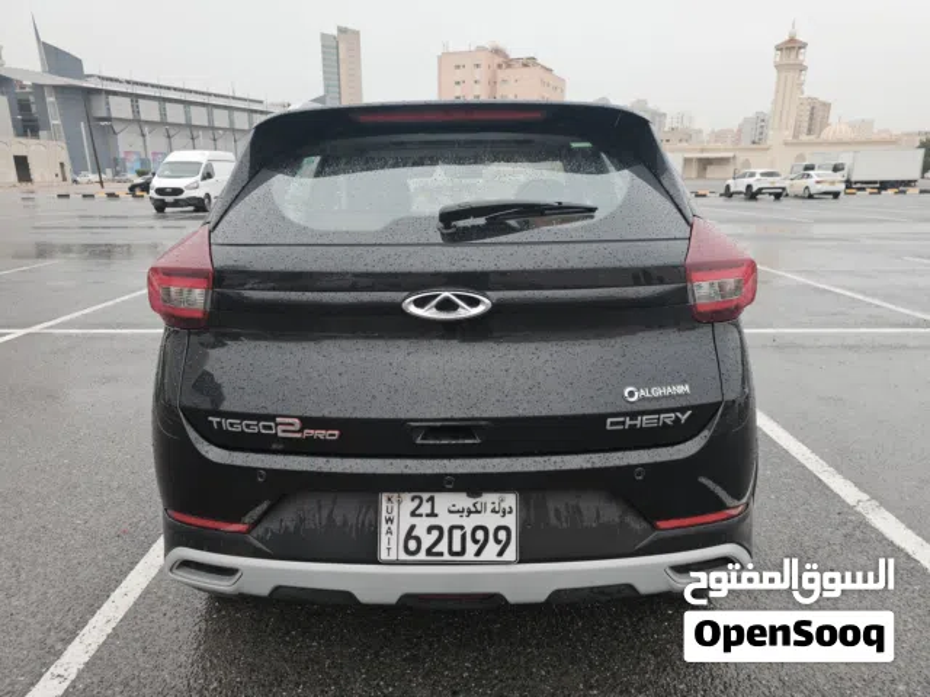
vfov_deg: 58.9
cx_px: 465
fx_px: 618
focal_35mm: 23
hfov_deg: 73.9
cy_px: 348
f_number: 1.7
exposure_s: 1/235
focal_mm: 6.3
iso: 16
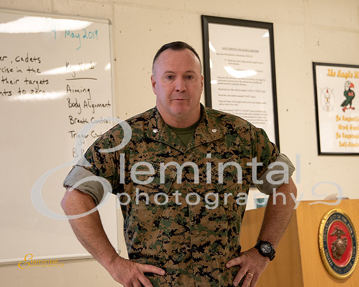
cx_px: 168
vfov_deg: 10.8
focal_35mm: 142
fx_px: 1513
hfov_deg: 13.5
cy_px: 105
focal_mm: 100
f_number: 5.3
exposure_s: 1/50
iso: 1250
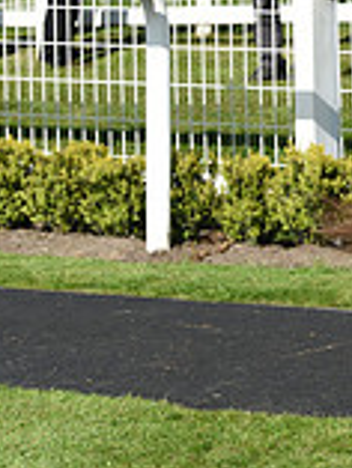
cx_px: 844
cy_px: -73
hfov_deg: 5.8
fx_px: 3358
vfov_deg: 7.9
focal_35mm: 248
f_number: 5.6
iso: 400
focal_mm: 70
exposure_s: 1/2500
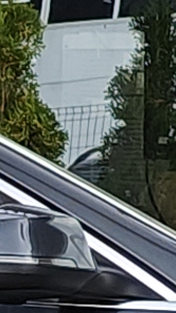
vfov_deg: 4.0
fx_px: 4520
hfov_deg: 2.2
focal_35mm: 545
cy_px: 413
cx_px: -393
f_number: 2
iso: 50
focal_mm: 7.08
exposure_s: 1/323
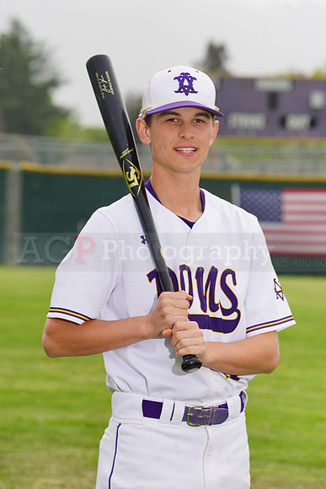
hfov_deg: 6.6
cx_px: 163
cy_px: 244
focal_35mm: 209
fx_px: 2837
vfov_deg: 9.8
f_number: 9
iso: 160
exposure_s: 1/250
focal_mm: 209
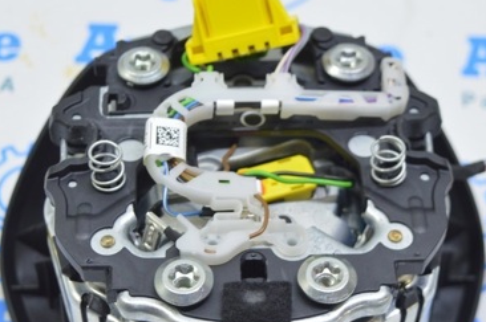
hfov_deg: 22.2
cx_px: 199
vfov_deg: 14.8
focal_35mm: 92
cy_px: 239
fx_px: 1239
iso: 400
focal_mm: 35
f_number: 5.6
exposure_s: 1/20
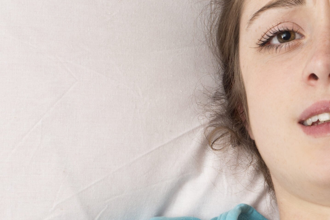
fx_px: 1925
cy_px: 106
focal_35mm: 210
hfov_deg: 9.7
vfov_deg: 6.5
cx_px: 327
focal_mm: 50
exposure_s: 1/160
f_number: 8
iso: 100
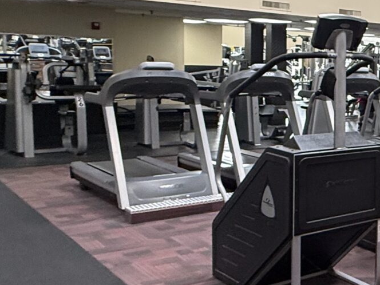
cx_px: 595
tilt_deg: -3.5
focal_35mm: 54
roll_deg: -2.8
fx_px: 593
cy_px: 108
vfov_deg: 26.9
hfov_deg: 25.2
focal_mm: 2.22
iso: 250
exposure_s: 1/60
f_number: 2.2
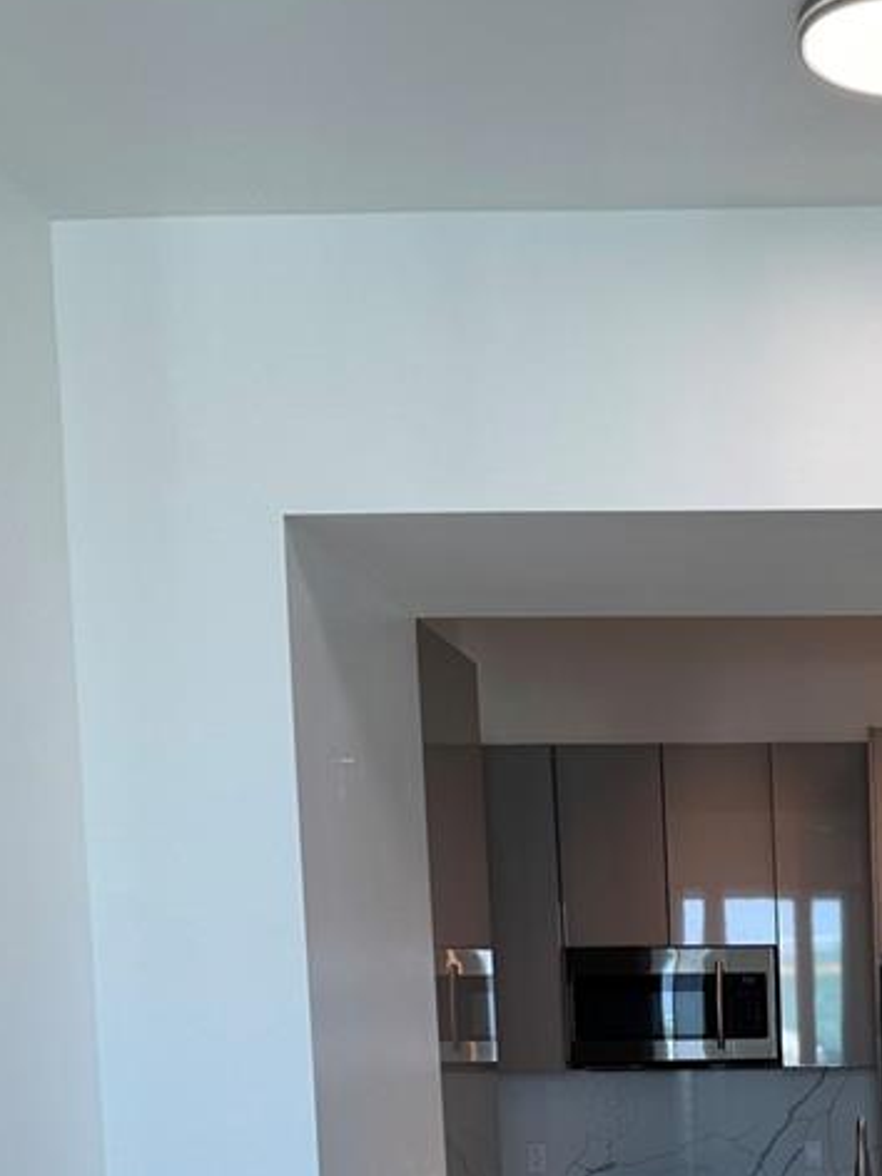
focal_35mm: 61
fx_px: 2072
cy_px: 1261
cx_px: 1029
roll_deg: +1.1
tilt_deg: -5.7
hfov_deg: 22.3
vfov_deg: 29.0
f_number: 1.78
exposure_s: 1/132
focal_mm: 6.76
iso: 64
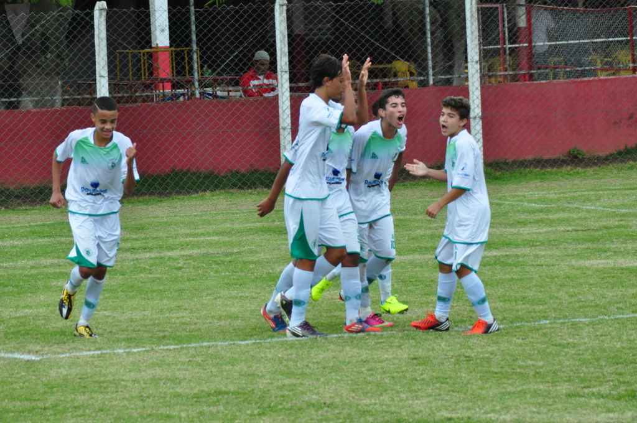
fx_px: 5567
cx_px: 318
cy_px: 212
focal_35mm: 315
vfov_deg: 4.4
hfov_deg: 6.5
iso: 800
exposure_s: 1/500
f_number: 10
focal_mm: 210
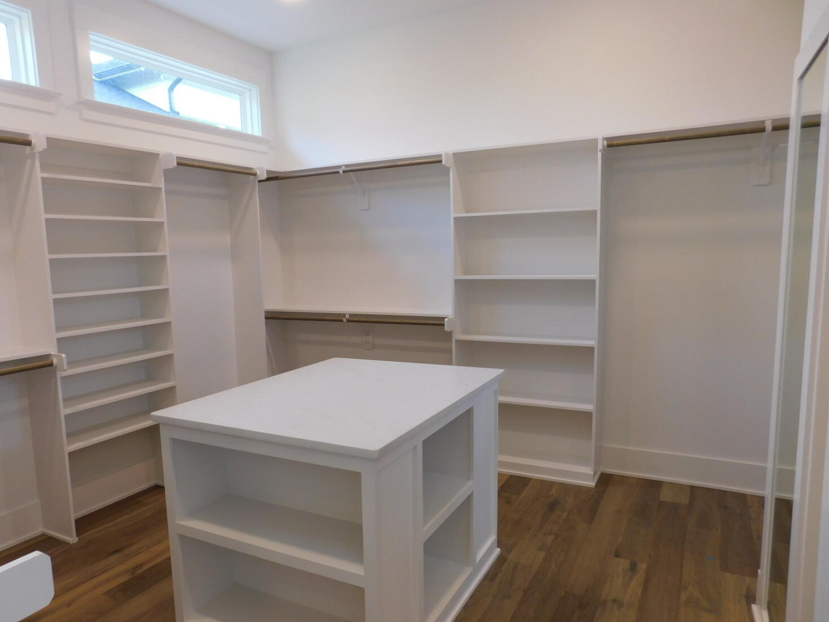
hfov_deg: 69.3
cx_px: 379
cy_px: 328
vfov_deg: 54.8
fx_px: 599
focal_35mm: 25
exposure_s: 1/30
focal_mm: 4
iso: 125
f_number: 3
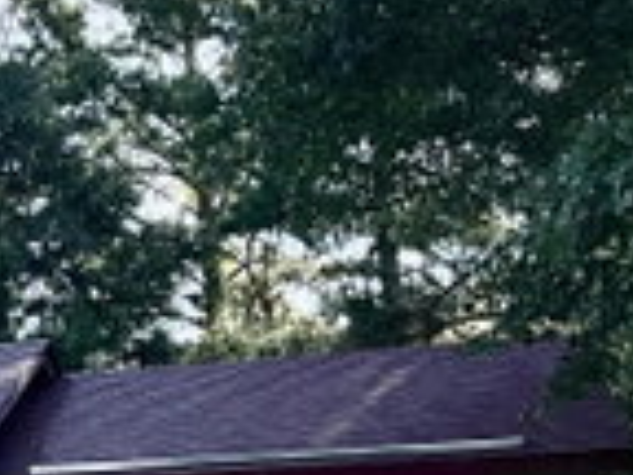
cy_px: 330
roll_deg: +1.1
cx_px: -538
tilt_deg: +11.5
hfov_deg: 13.6
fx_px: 2359
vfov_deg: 11.5
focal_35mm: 129
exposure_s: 1/1098
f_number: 1.8
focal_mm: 3
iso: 25
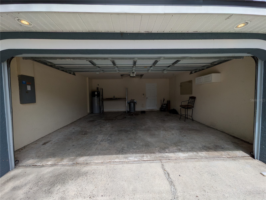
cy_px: 100
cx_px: 133
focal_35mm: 14
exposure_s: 1/1605
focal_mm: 1.85
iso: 44
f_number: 2.2
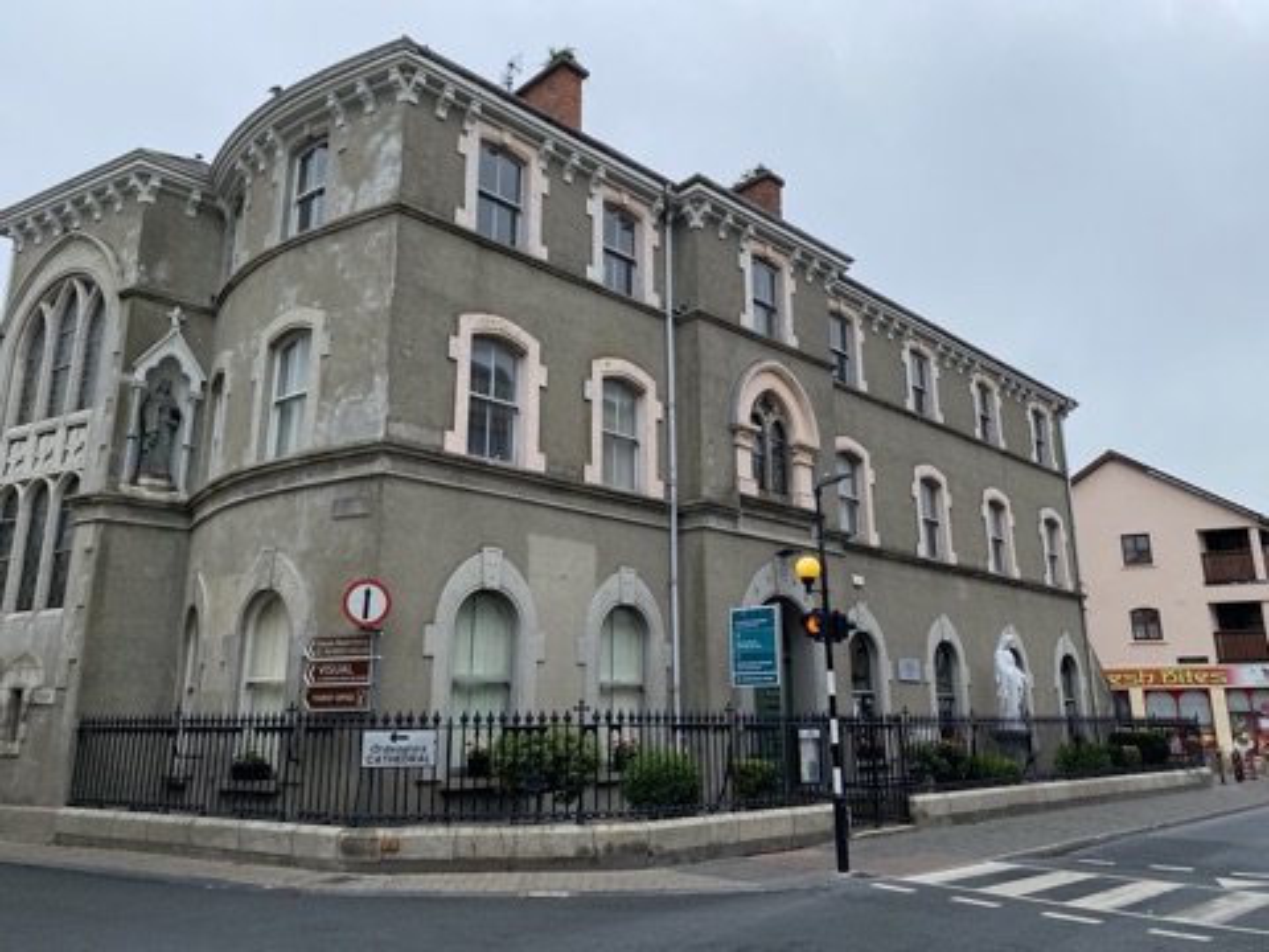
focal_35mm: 26
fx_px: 953
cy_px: 476
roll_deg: -0.3
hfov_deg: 67.3
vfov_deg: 53.1
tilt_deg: +14.6
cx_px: 634
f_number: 1.8
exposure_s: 1/2358
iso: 32
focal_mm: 4.25
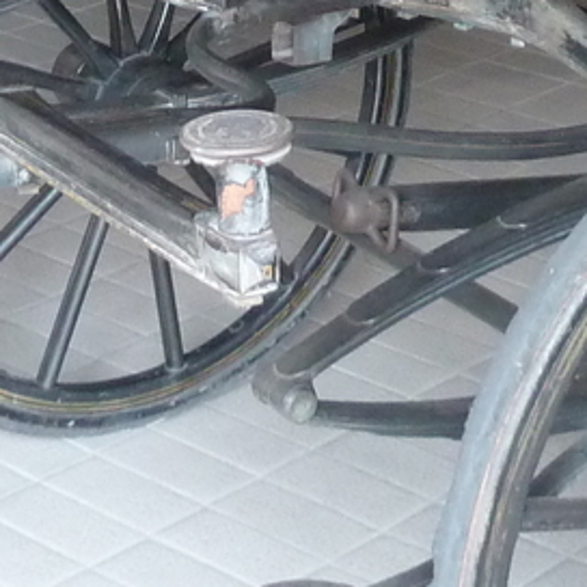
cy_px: -527
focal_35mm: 130
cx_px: 142
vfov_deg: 12.1
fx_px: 2494
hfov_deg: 13.4
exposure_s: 1/30
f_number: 3.3
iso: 200
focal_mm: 4.1
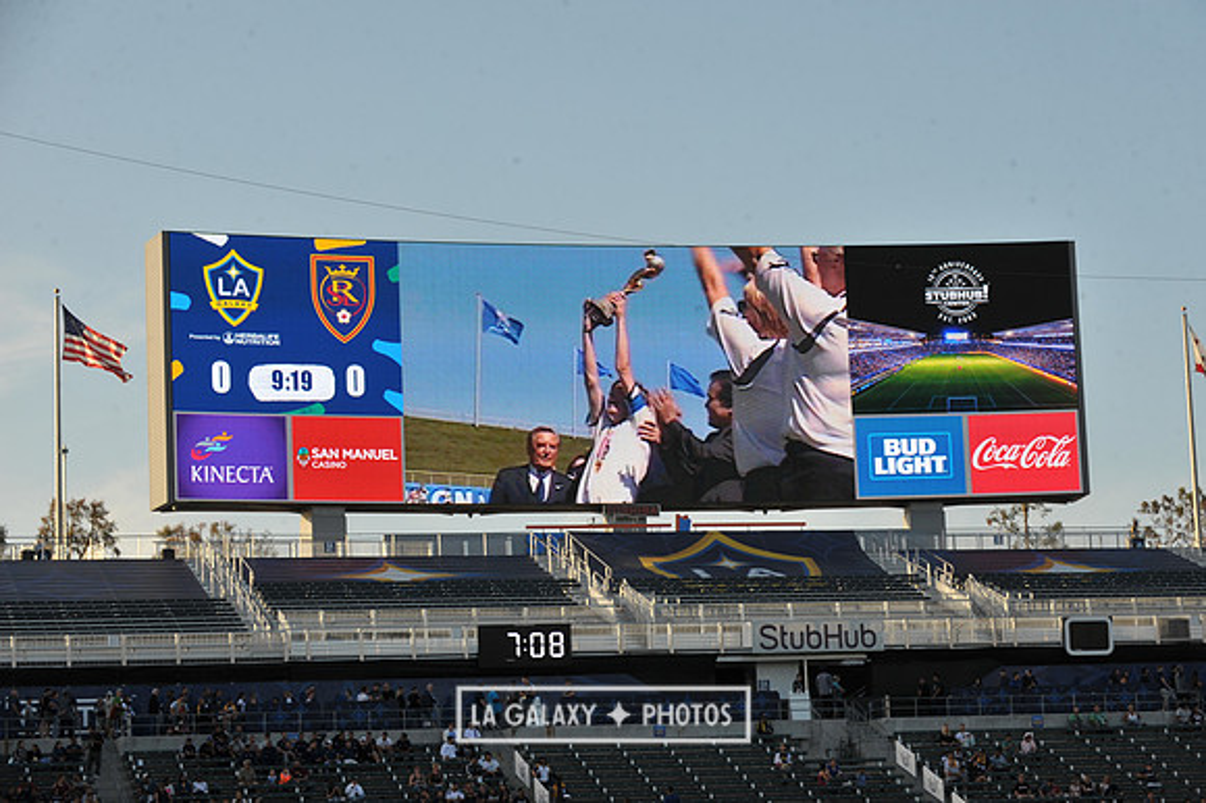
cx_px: 603
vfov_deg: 13.0
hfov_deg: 19.5
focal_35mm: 105
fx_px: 3515
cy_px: 402
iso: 400
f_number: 10
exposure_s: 1/400
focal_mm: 105
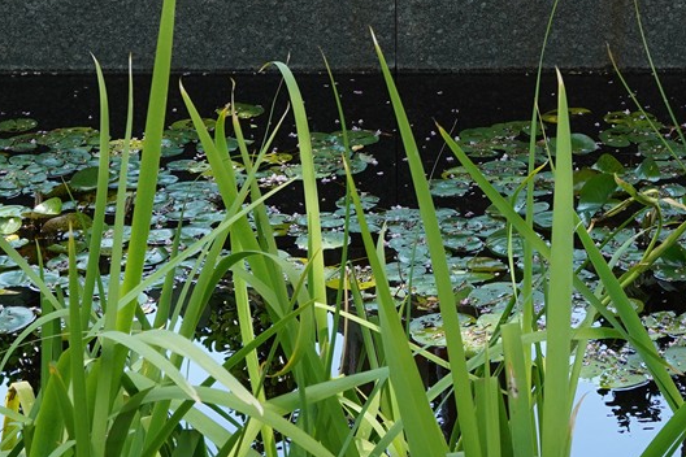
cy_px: -231
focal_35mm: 106
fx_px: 2020
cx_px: 700
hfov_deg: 18.7
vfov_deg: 12.3
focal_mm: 28
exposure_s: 1/100
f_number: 8
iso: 400
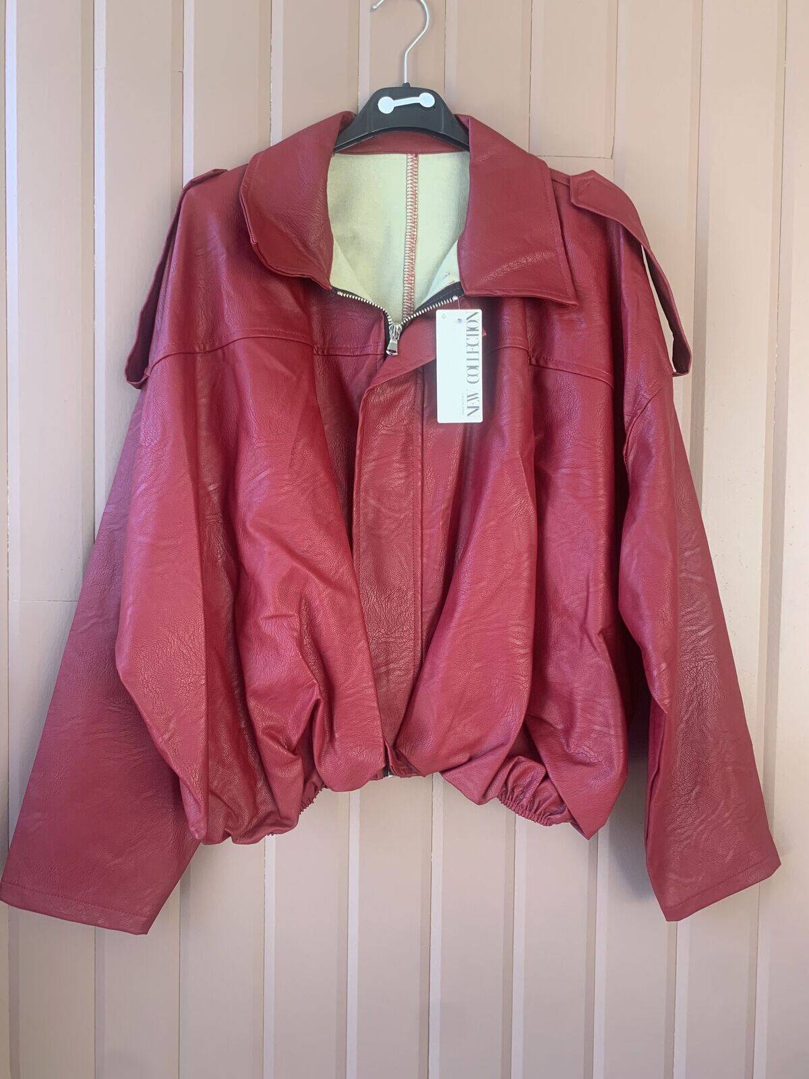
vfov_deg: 67.3
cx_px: 404
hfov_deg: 53.1
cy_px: 540
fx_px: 810
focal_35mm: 26
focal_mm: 4.25
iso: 100
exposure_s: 1/108
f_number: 1.8
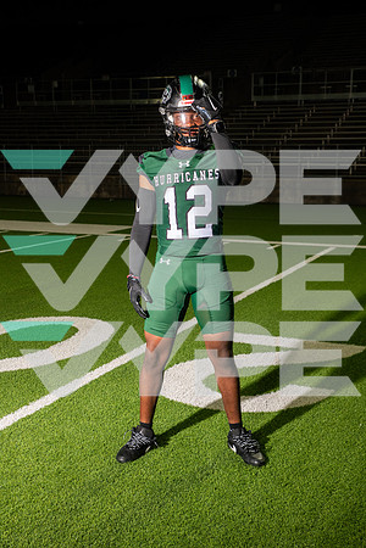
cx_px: 183
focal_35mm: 48
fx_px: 732
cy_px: 274
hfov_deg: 28.1
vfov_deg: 41.1
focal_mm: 48
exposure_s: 1/400
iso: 1000
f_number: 7.1
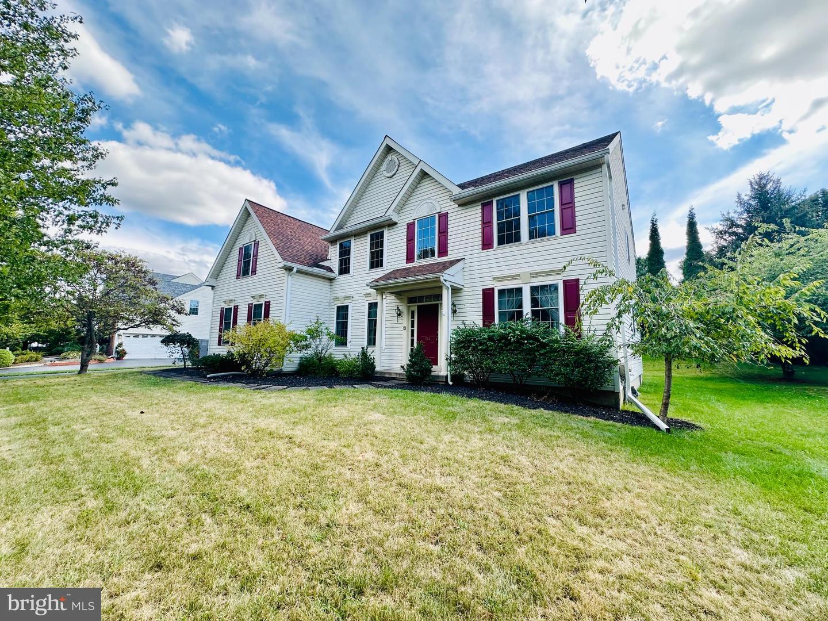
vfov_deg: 85.7
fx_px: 335
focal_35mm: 14
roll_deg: -0.9
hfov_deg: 102.1
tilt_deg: +7.3
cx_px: 414
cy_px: 310
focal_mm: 2.22
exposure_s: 1/344
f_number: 2.2
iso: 40
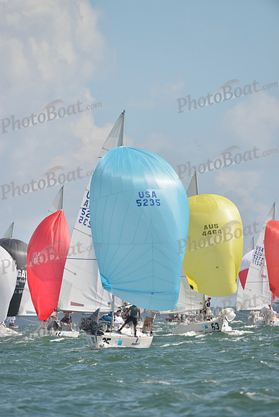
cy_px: 208
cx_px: 140
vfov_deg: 5.2
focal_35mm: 400
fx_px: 4647
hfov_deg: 3.4
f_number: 7.1
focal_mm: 400
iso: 200
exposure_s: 1/1000
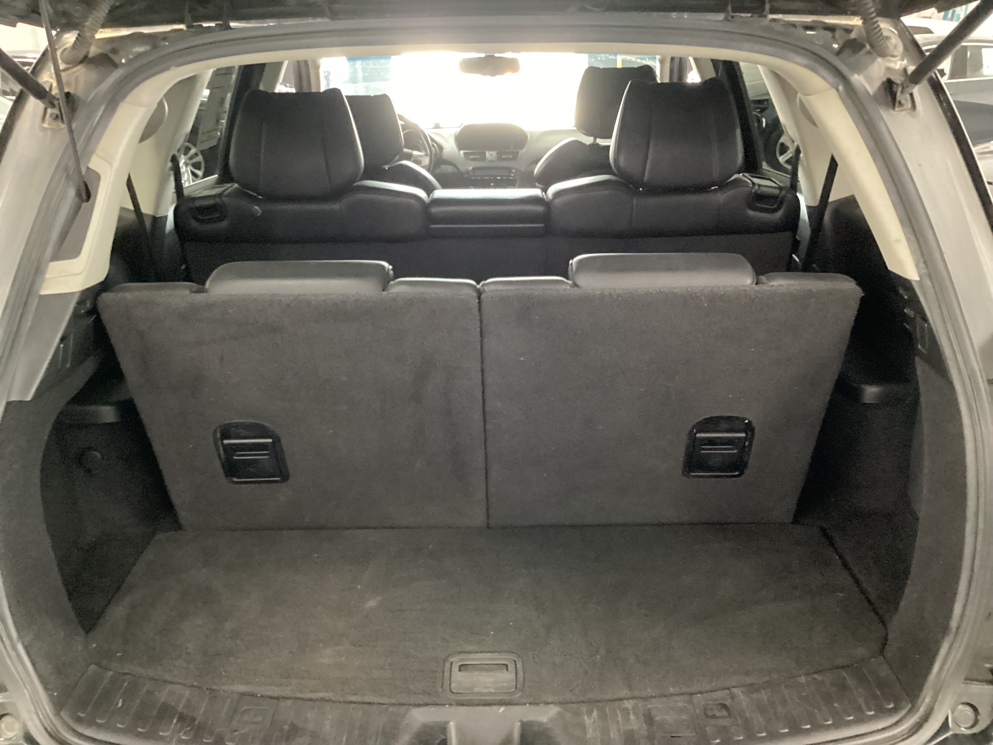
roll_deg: +0.6
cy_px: 372
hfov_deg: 58.4
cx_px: 496
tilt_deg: -22.2
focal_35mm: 31
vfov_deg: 45.4
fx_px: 889
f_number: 2.4
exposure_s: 1/20
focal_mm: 3.3
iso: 800
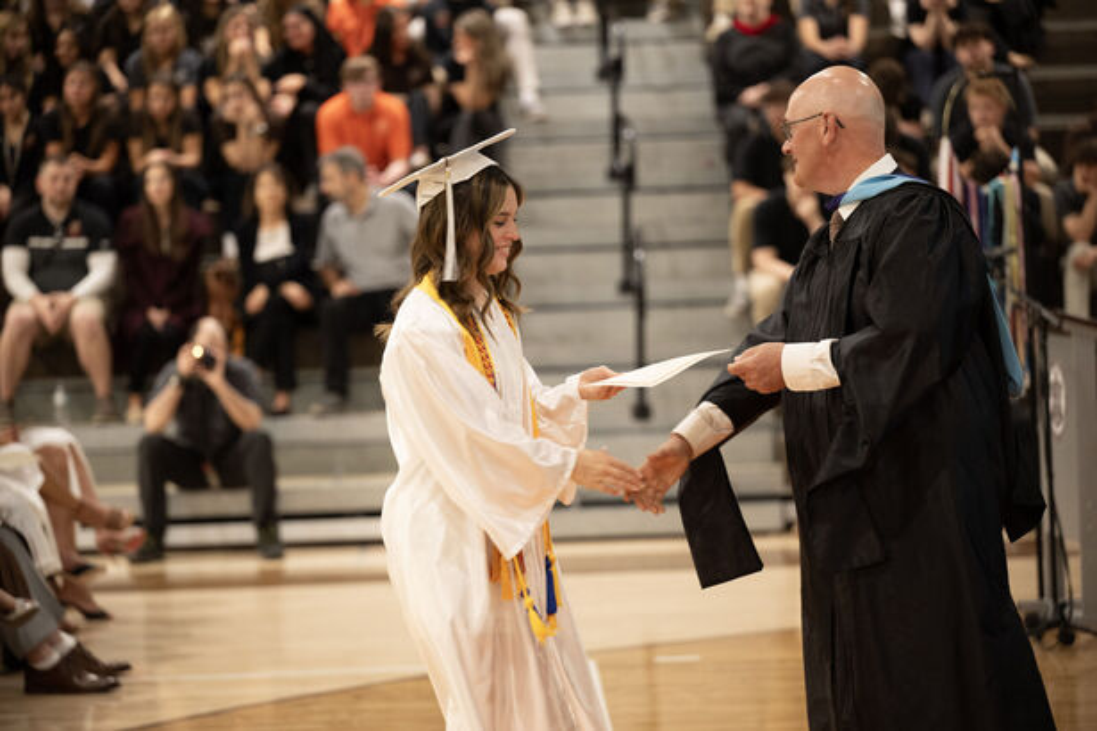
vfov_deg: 11.4
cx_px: 548
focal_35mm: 120
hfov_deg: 17.1
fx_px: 3656
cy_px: 366
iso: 1600
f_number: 2.8
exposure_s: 1/100
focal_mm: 120
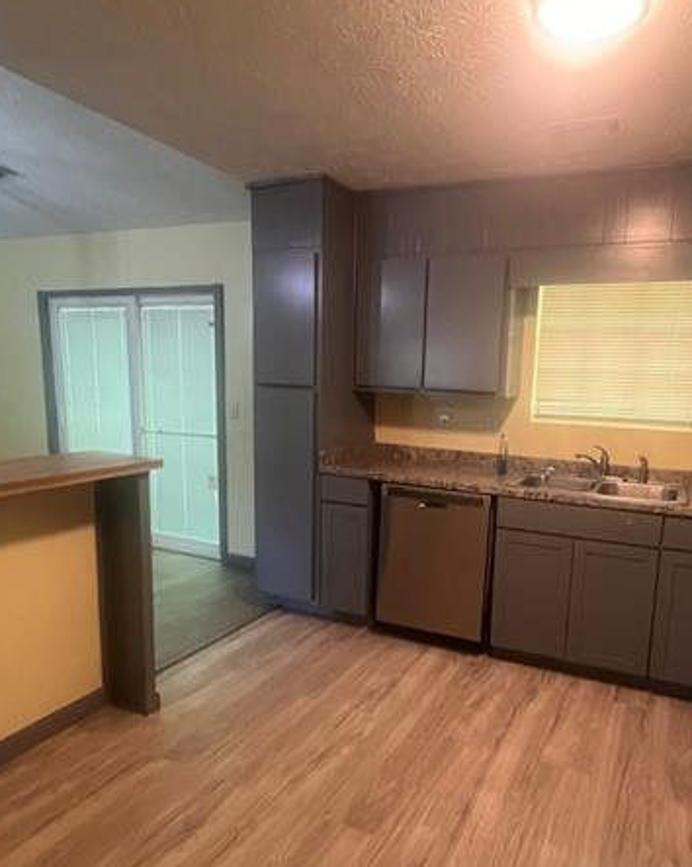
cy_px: 479
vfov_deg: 74.8
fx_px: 564
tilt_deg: -9.4
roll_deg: -1.3
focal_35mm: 22
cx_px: 414
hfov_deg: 62.5
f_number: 1.8
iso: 640
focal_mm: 1.57
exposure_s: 1/60
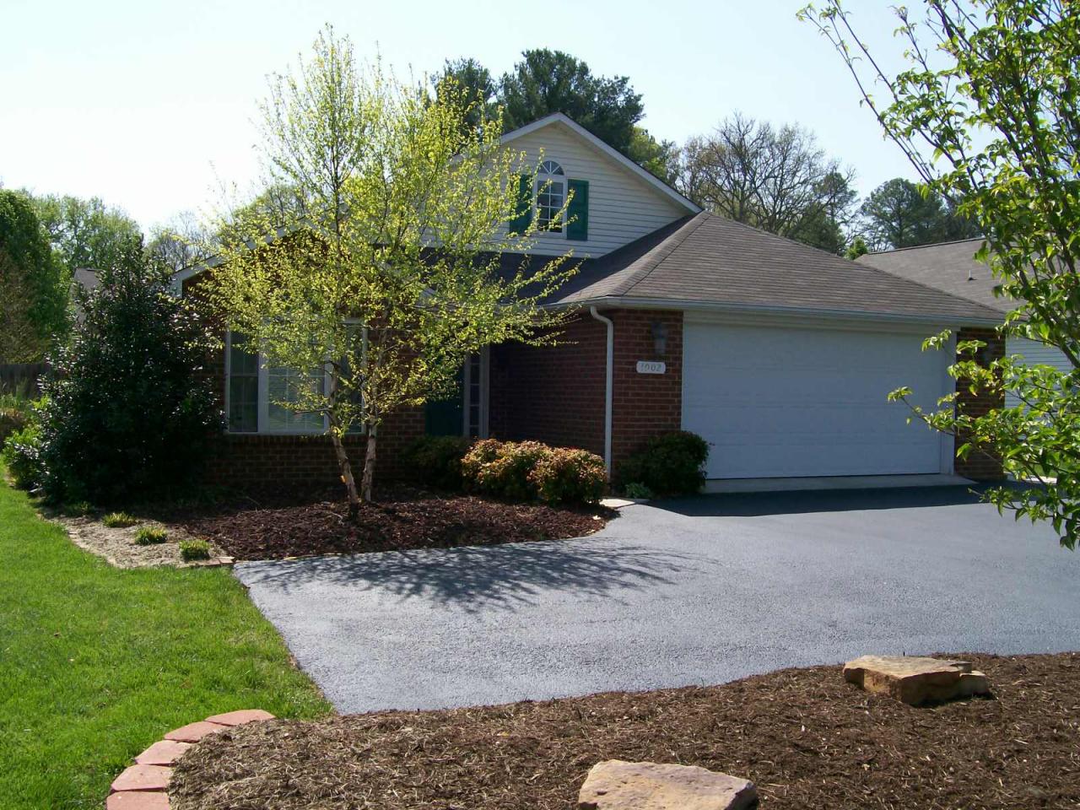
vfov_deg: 39.7
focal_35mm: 36
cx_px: 540
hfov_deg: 51.4
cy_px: 405
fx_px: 1123
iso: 80
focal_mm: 6
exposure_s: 1/505
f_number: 4.8
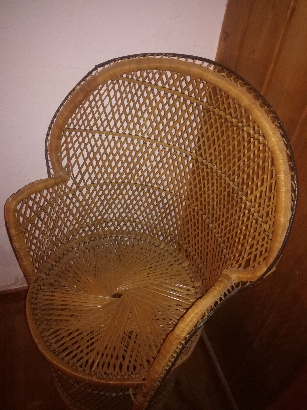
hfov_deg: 51.4
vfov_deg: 65.3
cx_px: 154
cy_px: 205
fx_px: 319
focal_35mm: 27
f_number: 2
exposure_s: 1/25
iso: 500
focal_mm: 3.79
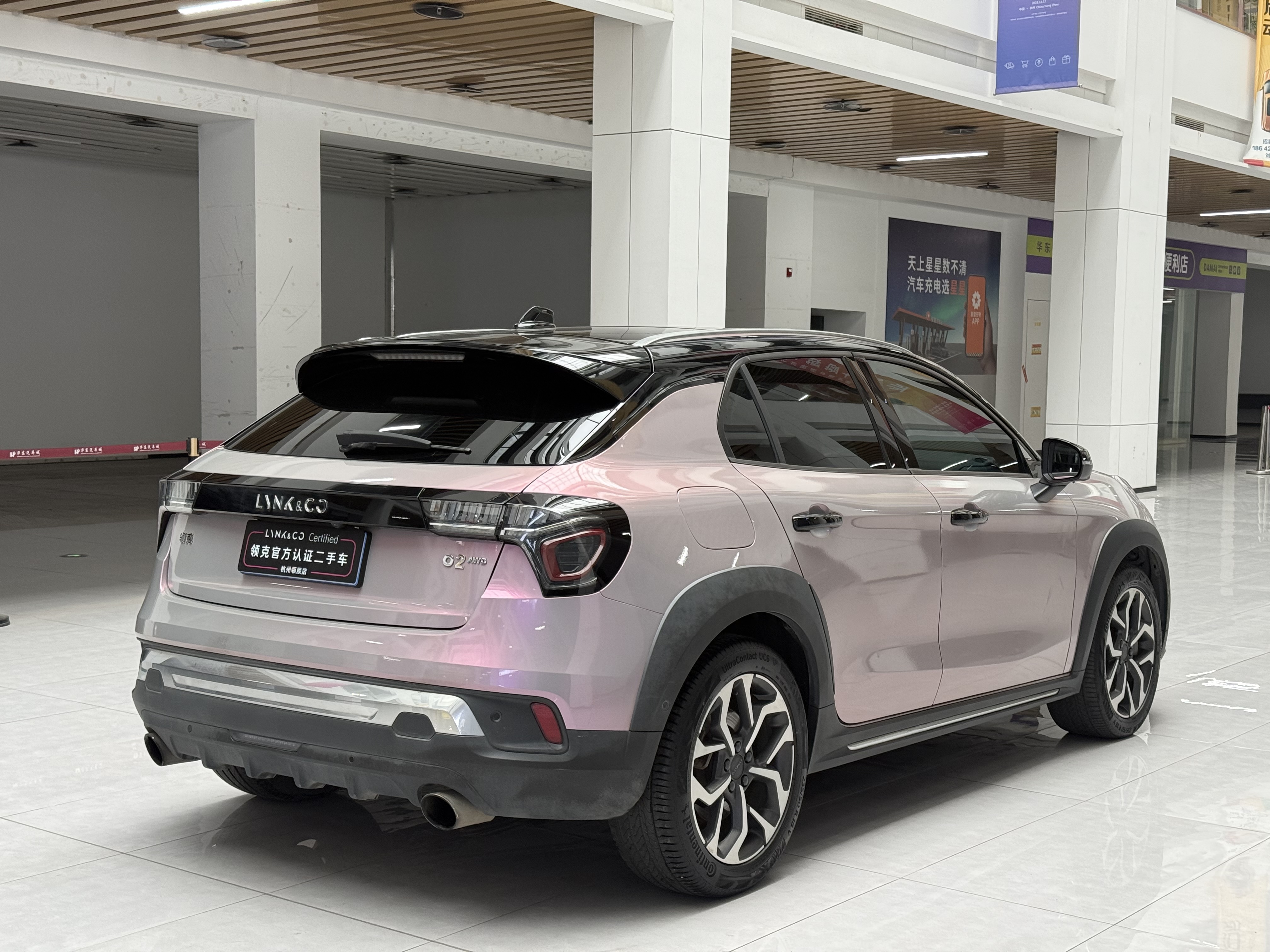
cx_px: 635
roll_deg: -1.0
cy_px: 476
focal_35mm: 48
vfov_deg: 30.3
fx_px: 1761
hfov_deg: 39.7
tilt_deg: -3.8
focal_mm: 6.76
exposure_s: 1/60
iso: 160
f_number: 1.78
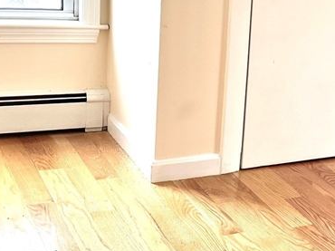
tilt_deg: -12.5
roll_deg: -6.7
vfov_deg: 20.3
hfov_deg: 24.3
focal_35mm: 72
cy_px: 65
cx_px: 412
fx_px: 696
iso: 80
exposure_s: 1/120
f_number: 1.6
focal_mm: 5.1
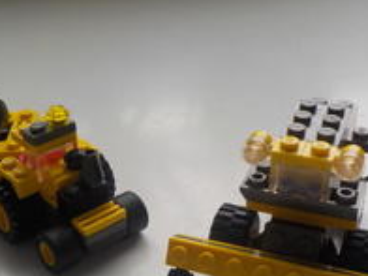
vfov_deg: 26.3
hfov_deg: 34.8
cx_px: 146
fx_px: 585
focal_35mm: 55
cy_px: 201
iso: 125
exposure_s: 1/160
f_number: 3.3
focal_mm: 4.1
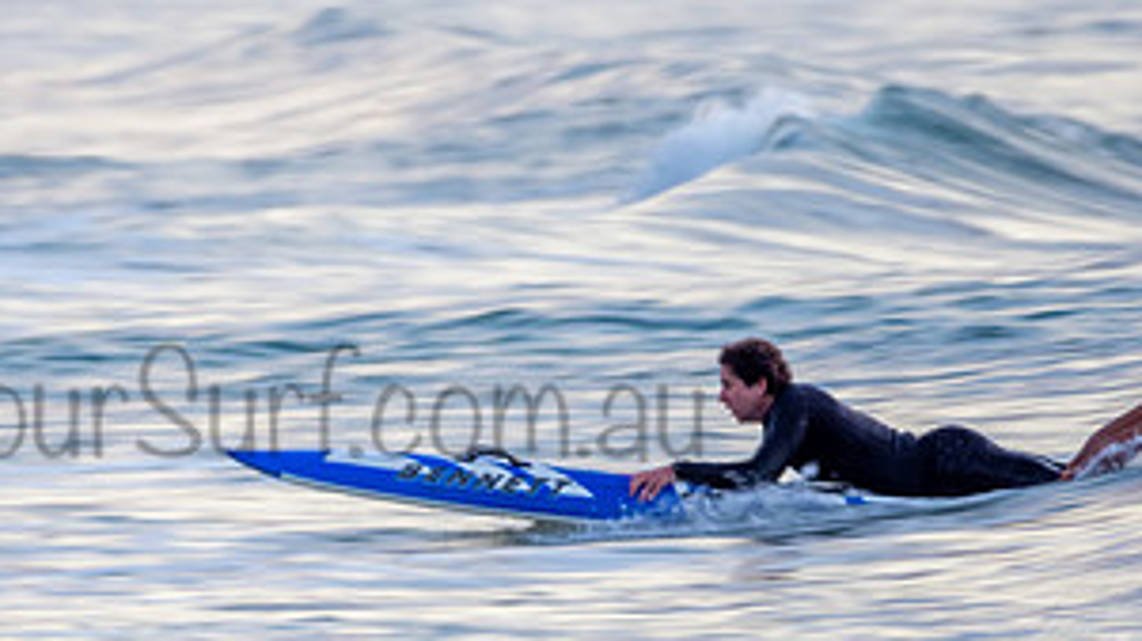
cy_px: 370
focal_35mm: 1515
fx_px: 45856
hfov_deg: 1.4
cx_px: 304
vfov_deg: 0.8
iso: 125
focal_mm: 500
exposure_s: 1/50
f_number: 5.6
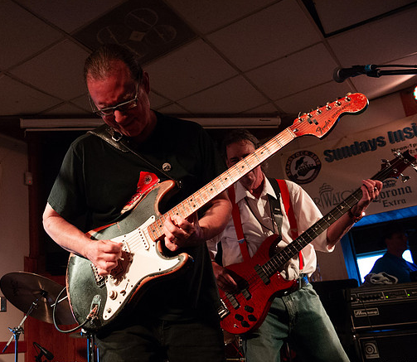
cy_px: 185
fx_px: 498
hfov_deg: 44.8
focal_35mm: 39
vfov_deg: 40.0
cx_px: 141
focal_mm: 32
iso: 6400
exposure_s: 1/100
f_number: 6.3
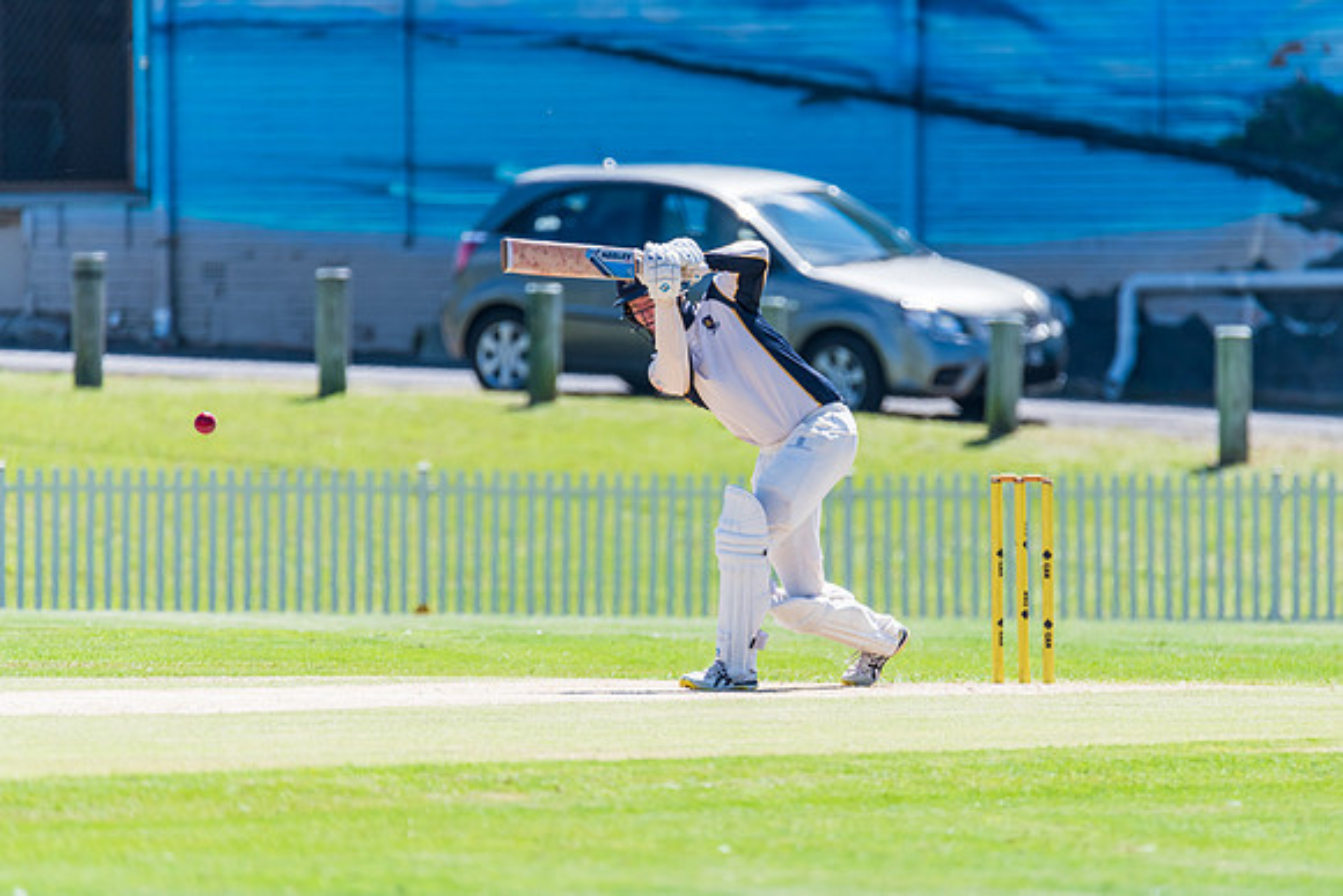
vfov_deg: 2.1
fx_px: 24497
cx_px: 730
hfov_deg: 3.1
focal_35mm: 657
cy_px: 406
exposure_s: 1/1600
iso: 400
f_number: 6.3
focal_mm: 600
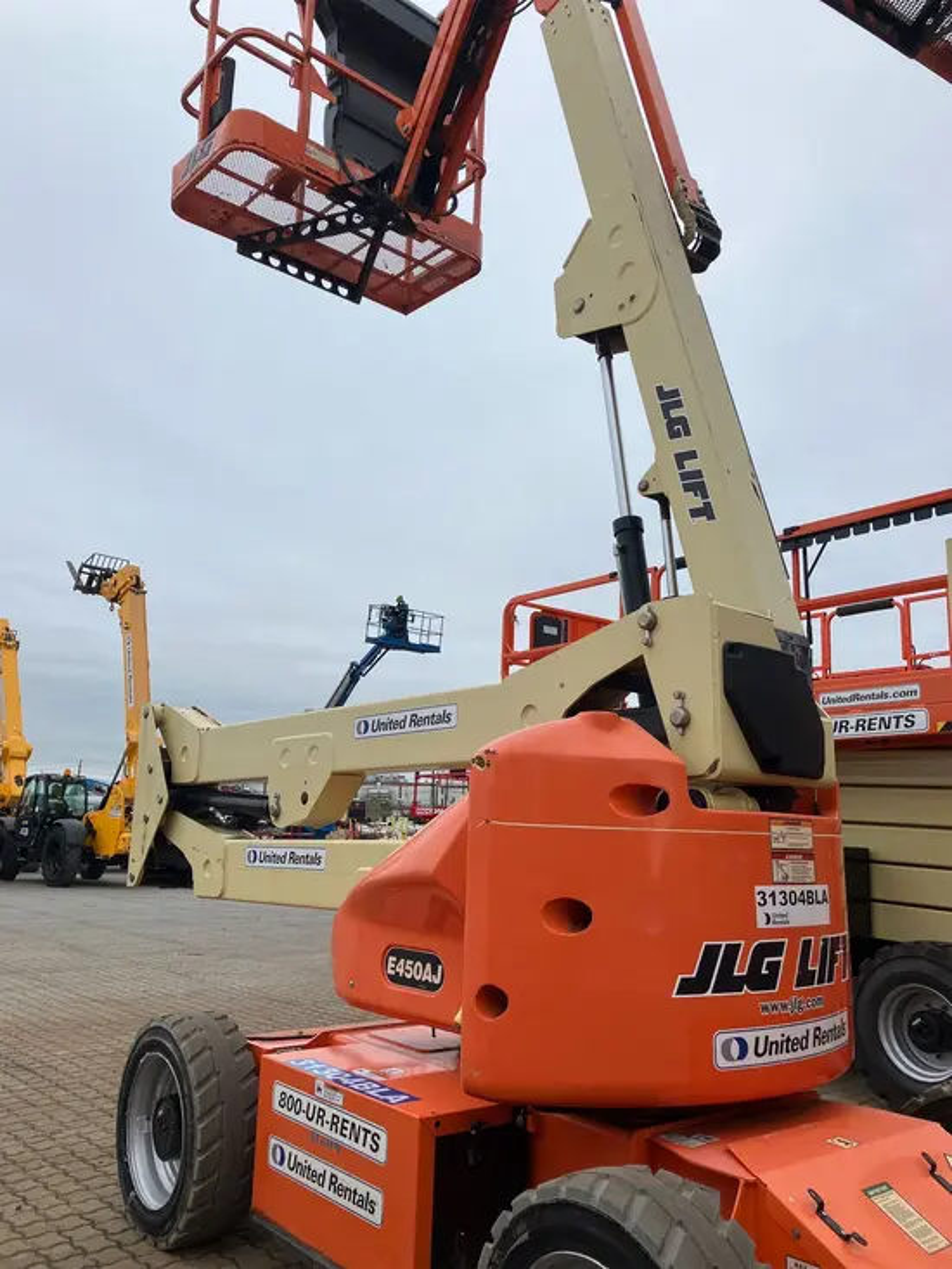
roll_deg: -1.1
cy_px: 634
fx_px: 1026
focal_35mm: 28
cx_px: 476
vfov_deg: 63.4
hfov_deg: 49.8
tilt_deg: +14.6
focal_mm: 3.99
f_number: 1.8
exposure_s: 1/648
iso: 32
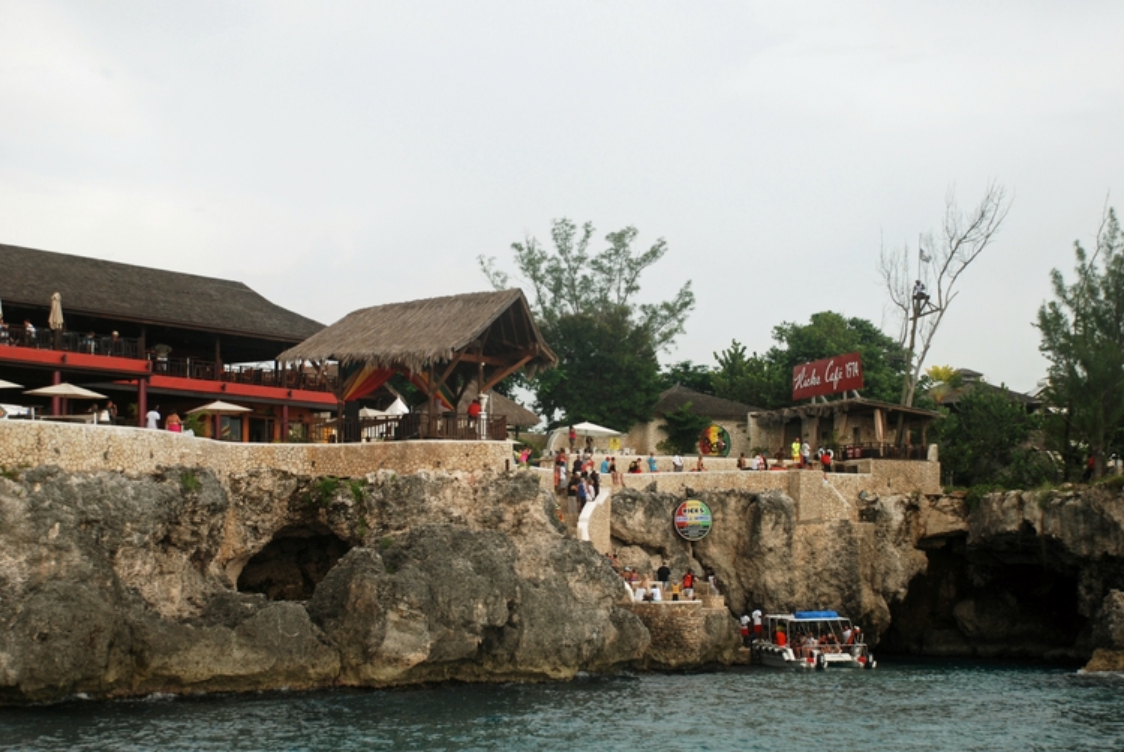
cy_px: 376
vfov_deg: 19.0
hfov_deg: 28.0
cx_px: 562
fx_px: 2251
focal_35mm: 72
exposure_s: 1/250
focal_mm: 48
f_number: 4.8
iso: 200
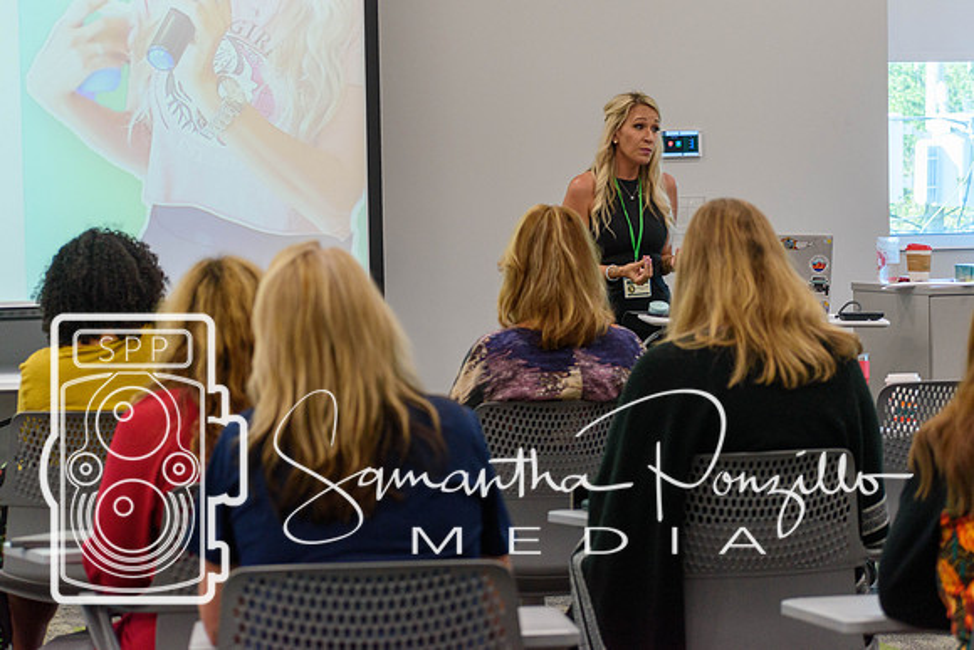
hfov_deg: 19.5
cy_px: 325
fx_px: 2841
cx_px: 487
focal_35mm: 105
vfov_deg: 13.0
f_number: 4.5
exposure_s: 1/200
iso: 800
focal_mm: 70
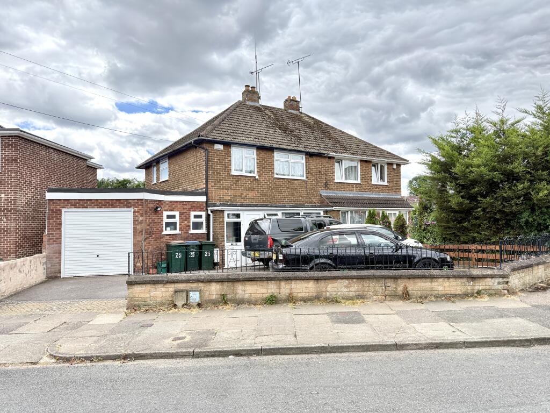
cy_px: 206
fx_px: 381
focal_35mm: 24
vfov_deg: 56.8
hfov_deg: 71.6
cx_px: 275
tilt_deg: +2.7
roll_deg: +1.4
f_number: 1.78
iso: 100
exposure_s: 1/1211
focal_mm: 6.76
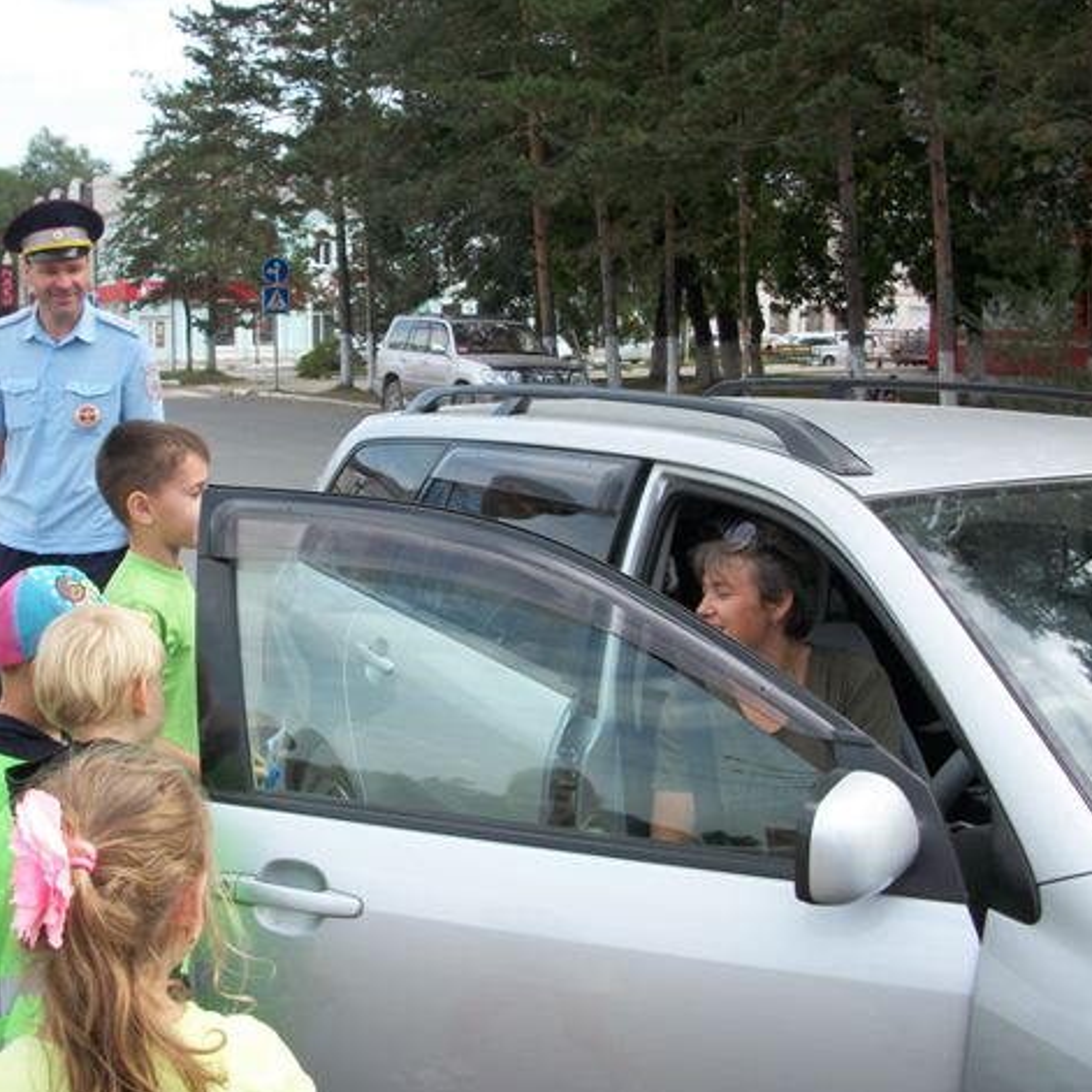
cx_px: 406
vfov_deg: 40.0
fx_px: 1499
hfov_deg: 39.7
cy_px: 552
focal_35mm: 42
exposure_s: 1/400
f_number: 3.1
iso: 80
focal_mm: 6.3
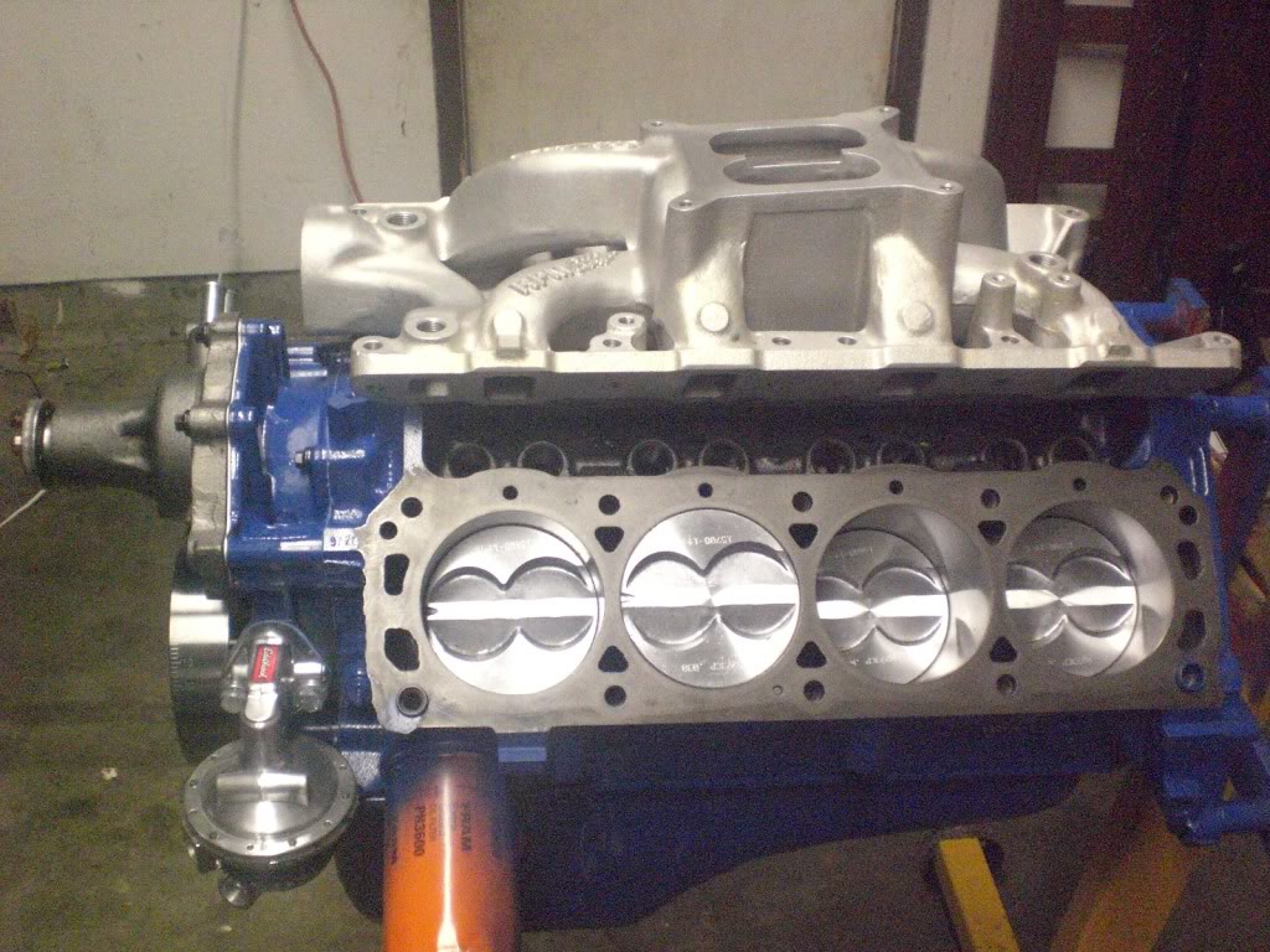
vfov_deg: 37.7
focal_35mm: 38
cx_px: 635
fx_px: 1394
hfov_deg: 49.0
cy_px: 476
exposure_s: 1/50
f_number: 3.1
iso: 800
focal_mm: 6.3
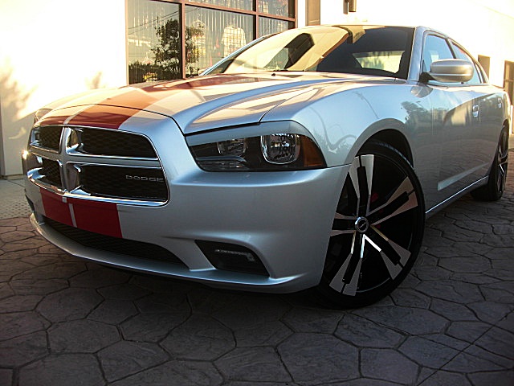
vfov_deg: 39.7
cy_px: 193
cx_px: 257
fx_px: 535
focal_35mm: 36
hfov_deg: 51.4
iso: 50
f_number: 2.8
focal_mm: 6.3
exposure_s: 1/200
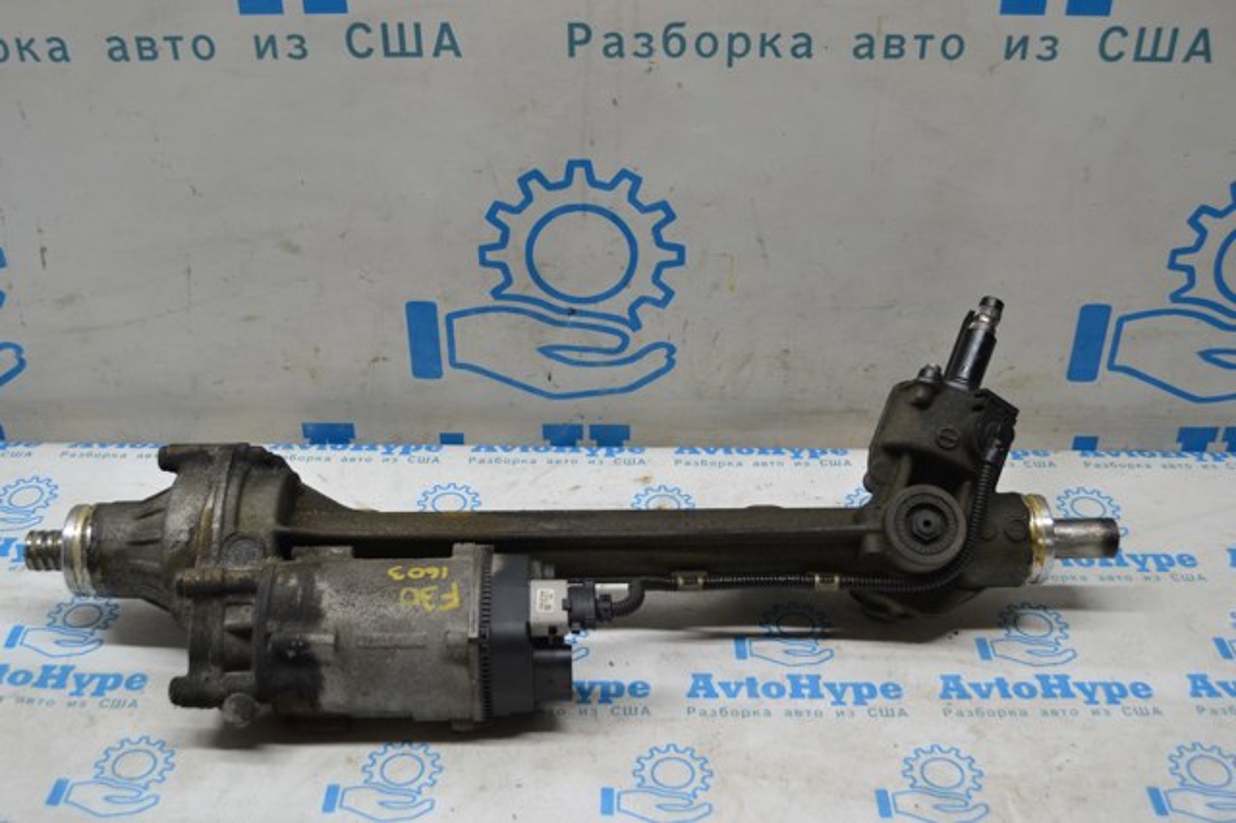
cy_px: 412
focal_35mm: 39
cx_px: 618
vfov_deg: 34.2
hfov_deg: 49.6
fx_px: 1338
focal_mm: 26
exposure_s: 1/80
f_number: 4.5
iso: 400
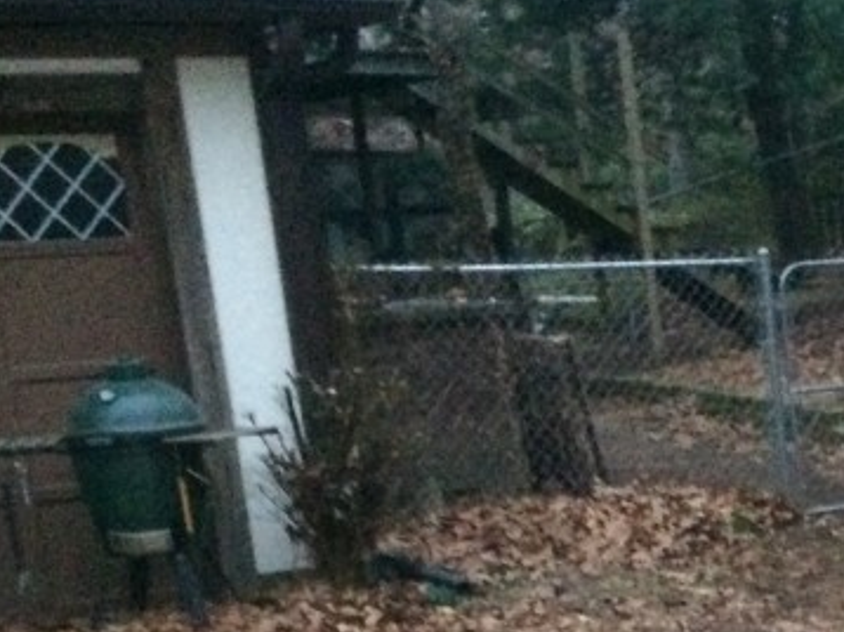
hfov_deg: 21.7
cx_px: 1033
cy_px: 790
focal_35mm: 83
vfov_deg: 16.9
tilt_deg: -15.7
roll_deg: +3.2
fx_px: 2022
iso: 400
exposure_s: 1/15
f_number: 2.2
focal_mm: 4.15
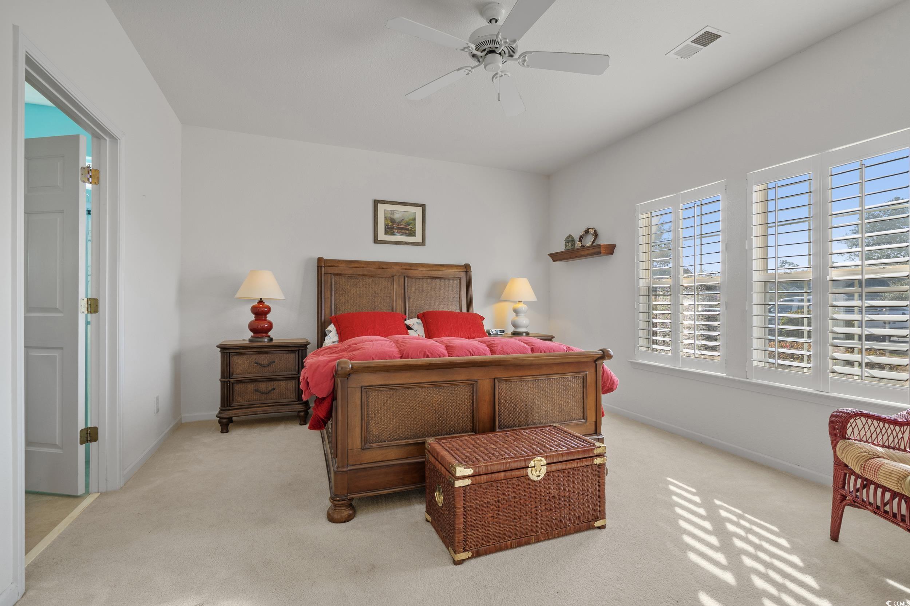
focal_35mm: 16
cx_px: 455
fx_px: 404
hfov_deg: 96.7
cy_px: 303
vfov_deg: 73.8
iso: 400
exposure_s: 1/15
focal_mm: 16
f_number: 8
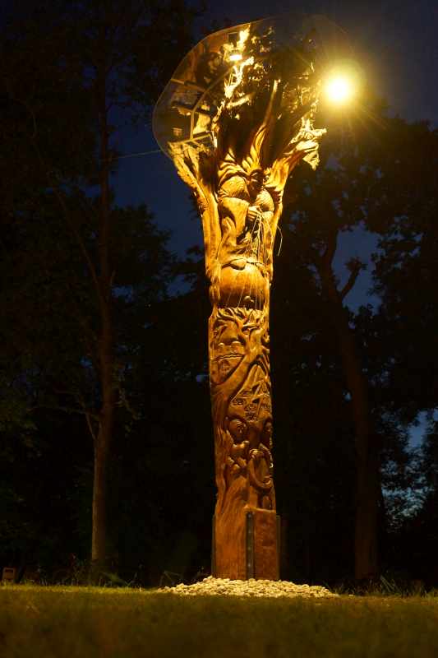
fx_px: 822
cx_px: 219
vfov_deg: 43.6
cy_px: 329
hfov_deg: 29.9
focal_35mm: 45
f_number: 2.8
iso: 1600
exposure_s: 1/10
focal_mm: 30
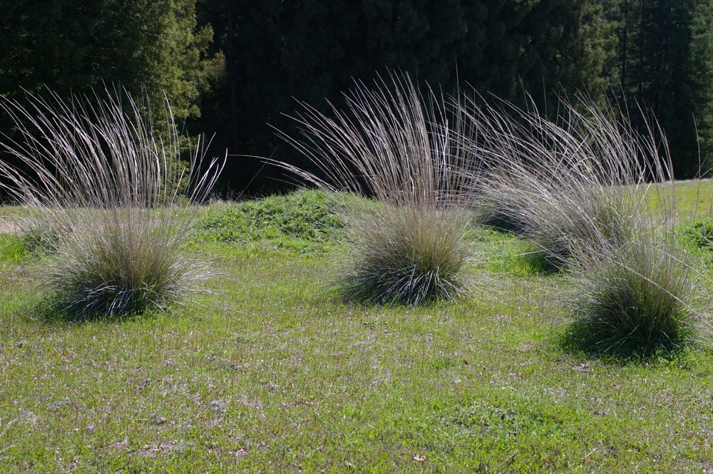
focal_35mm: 75
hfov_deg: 27.0
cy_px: 237
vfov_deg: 18.2
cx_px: 356
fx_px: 1484
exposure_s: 1/350
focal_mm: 50
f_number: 8
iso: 200
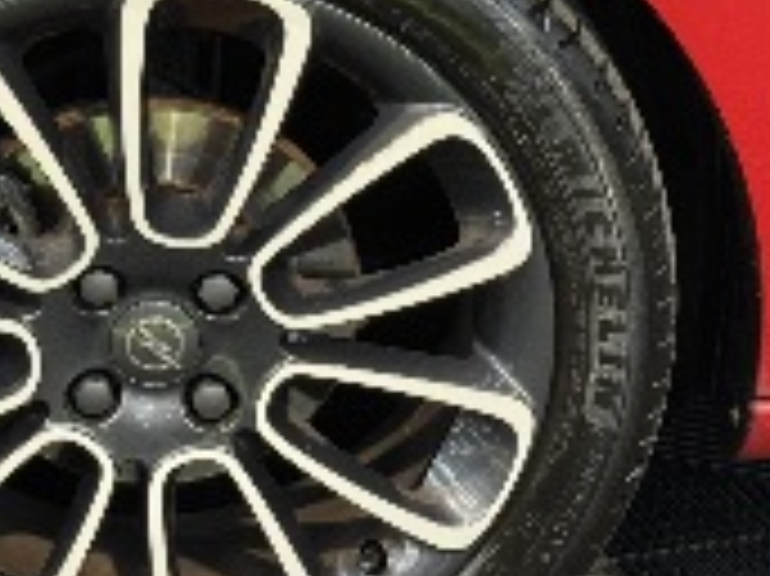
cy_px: 144
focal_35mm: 117
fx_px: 2601
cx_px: 144
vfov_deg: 12.6
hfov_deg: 16.7
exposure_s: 1/50
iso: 250
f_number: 1.78
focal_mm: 6.76
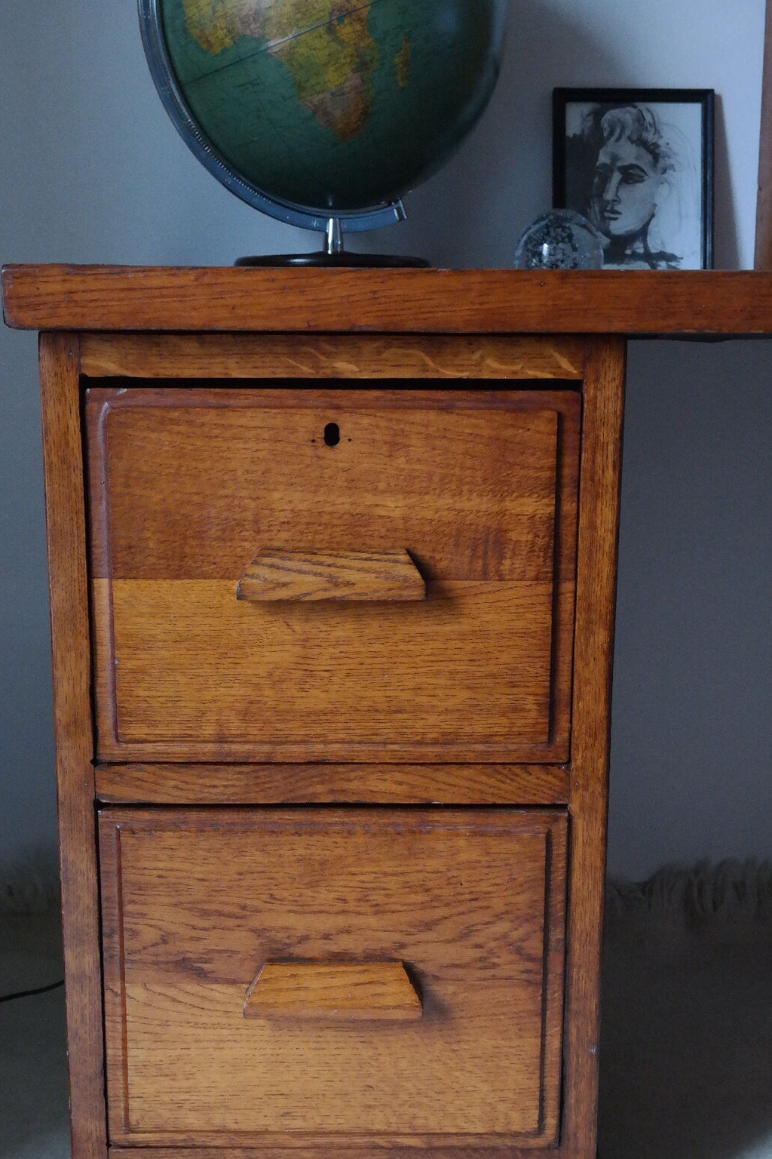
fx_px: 1447
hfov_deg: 29.9
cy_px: 643
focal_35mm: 45
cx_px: 384
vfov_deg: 43.5
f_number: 5.6
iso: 3200
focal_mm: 26
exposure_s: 1/30
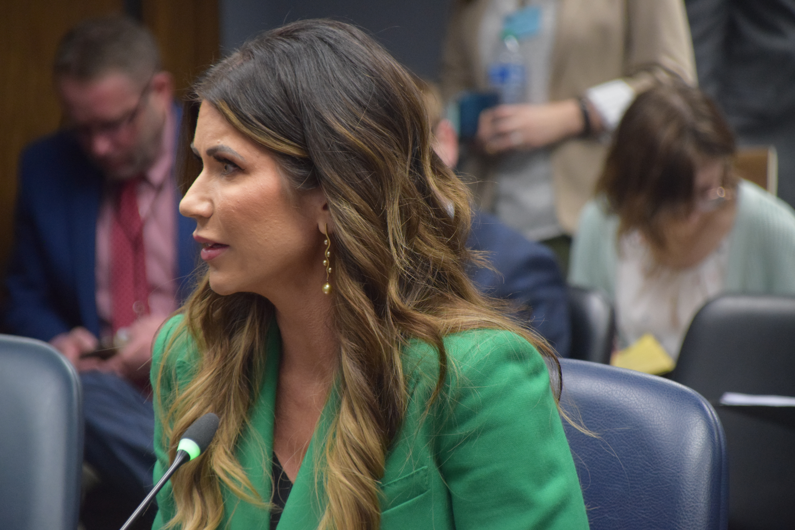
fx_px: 5631
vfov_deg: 5.4
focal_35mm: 255
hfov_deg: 8.1
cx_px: 398
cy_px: 265
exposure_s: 1/125
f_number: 6
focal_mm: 170
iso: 2800
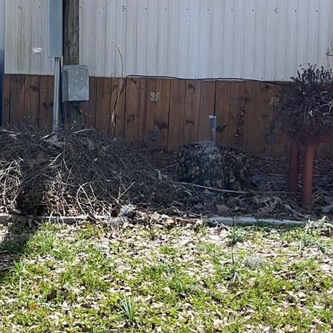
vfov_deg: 21.5
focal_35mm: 79
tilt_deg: -0.9
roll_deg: -0.3
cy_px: 37
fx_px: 860
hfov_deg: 21.4
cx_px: 34
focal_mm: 5.1
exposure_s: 1/1672
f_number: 1.6
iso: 40
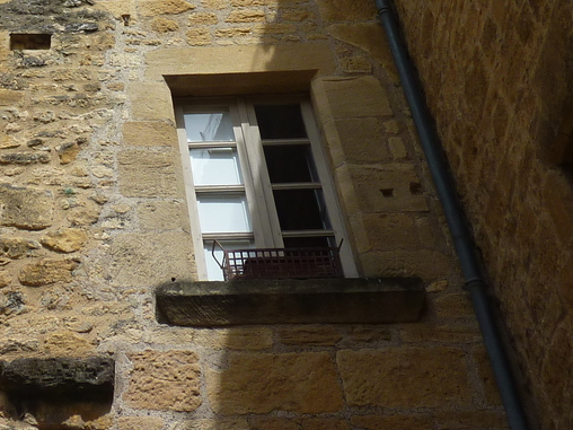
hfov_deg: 30.0
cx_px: -26
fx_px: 977
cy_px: -63
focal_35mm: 59
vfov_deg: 23.1
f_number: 4.5
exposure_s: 1/400
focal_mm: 4.1
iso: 80
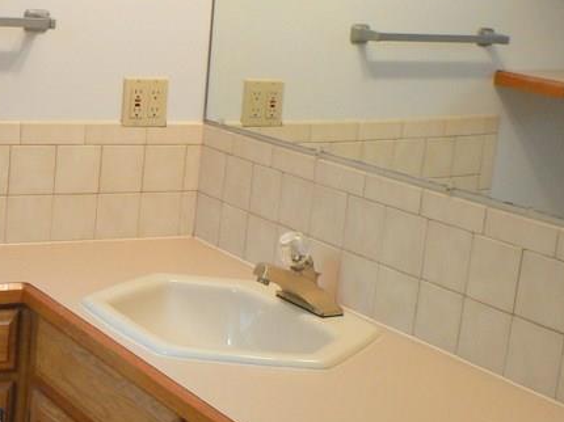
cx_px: 51
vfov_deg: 21.8
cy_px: 277
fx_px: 1091
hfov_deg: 27.9
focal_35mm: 67
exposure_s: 1/30
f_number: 2.8
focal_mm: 6
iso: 200
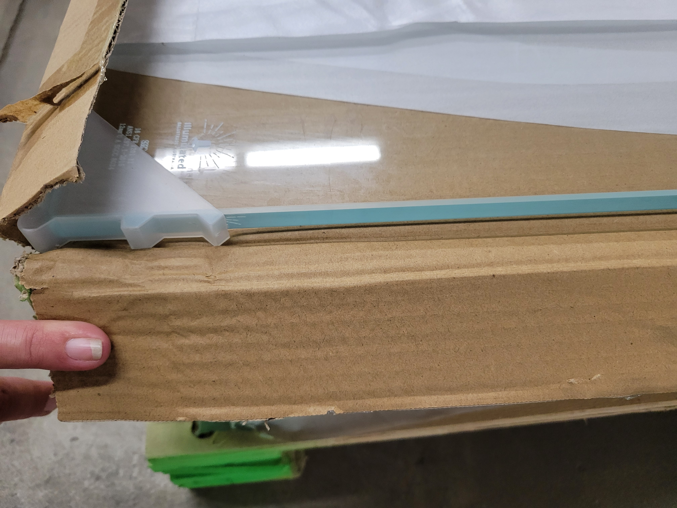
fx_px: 508
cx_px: 338
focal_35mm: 26
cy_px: 254
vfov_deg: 53.1
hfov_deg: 67.3
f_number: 1.8
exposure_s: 1/120
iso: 320
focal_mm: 5.4
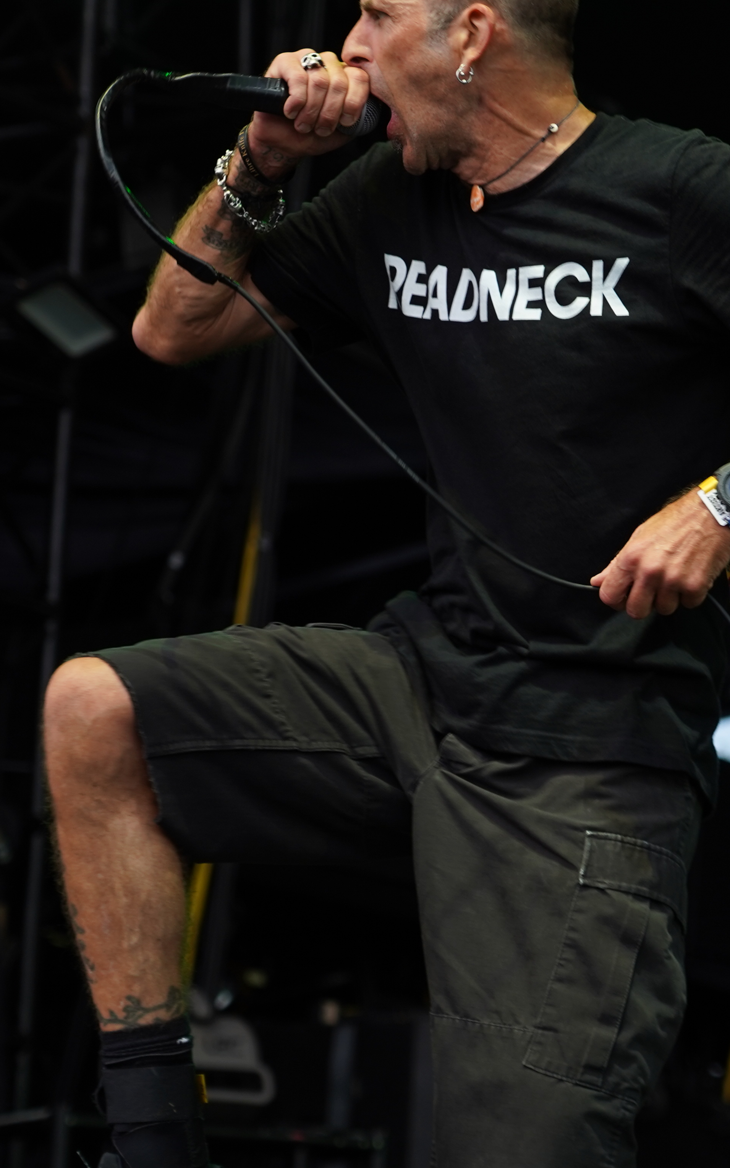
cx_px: 458
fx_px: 5221
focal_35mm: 164
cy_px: 484
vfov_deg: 12.8
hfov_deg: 8.0
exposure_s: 1/100
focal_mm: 82
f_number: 4
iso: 200
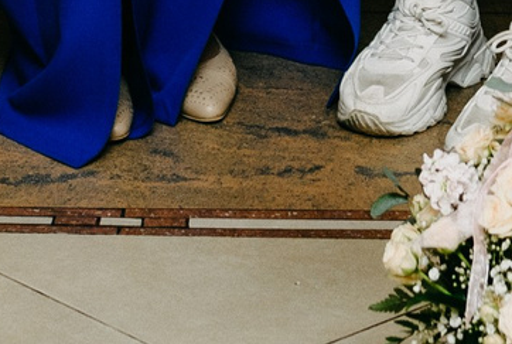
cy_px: -911
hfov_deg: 7.7
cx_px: 269
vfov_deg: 4.8
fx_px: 3791
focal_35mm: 266
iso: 200
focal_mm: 35
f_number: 4
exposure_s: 1/160
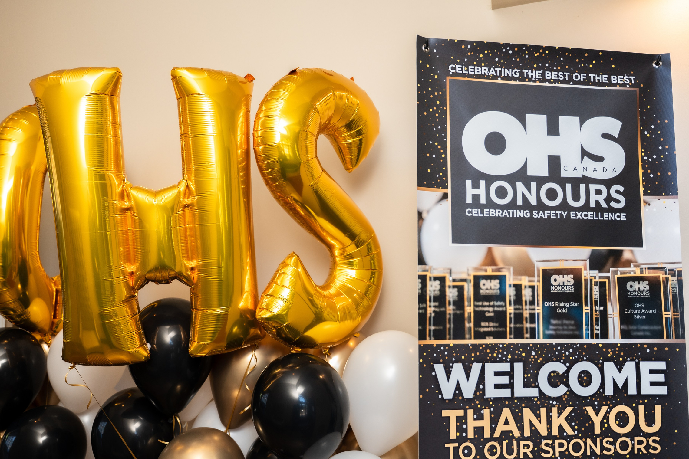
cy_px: 243
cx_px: 303
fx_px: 517
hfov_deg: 67.1
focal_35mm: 27
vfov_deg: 47.9
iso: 640
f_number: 2.8
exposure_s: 1/200
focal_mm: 24
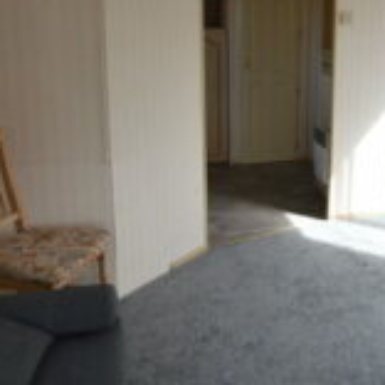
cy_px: 118
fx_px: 554
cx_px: 308
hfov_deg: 37.0
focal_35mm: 44
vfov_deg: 37.8
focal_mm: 10
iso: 180
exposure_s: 1/125
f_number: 5.6
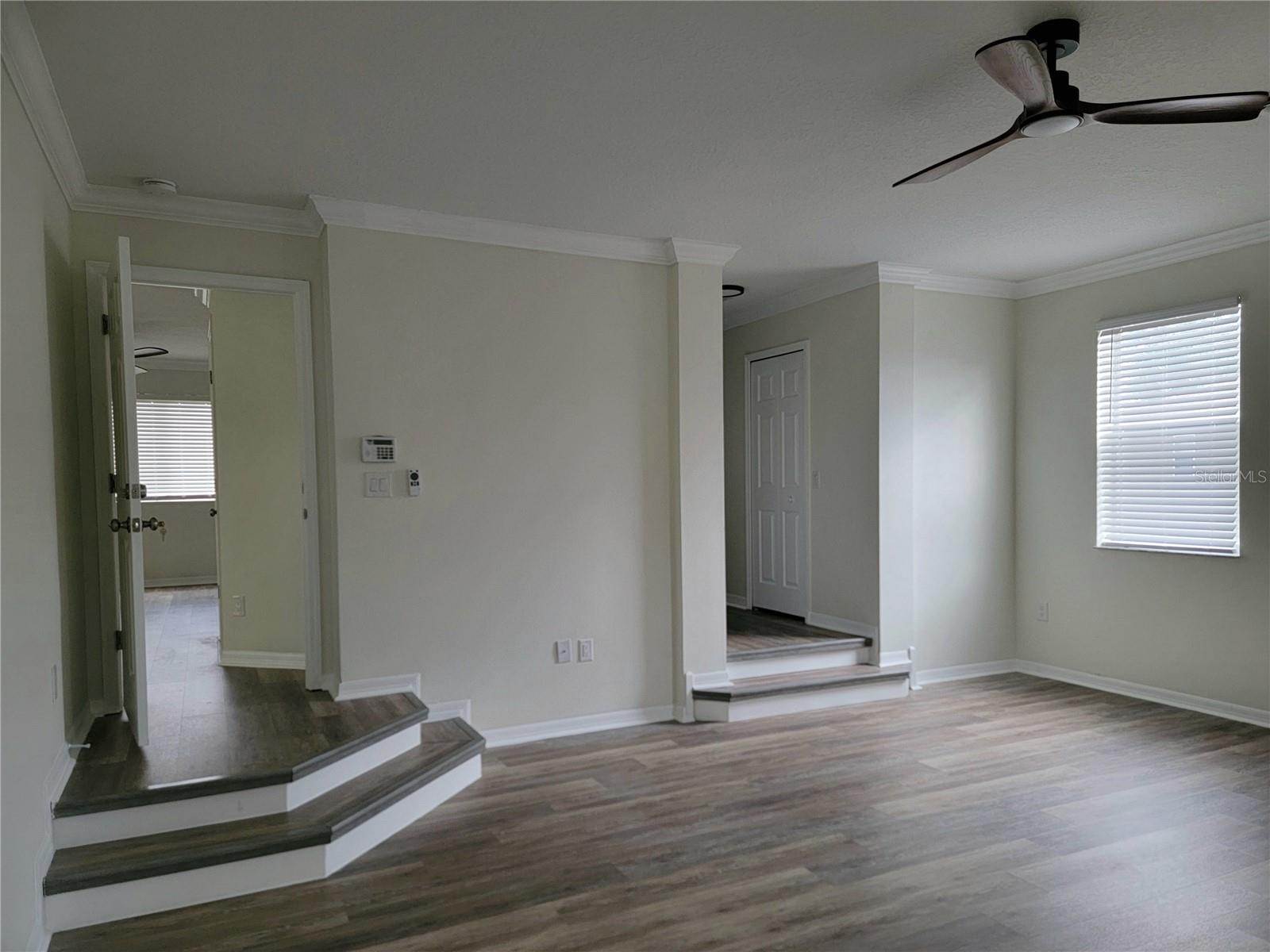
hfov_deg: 71.6
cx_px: 635
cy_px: 476
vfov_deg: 56.8
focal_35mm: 24
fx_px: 881
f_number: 1.8
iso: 250
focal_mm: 6.7
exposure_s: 1/40
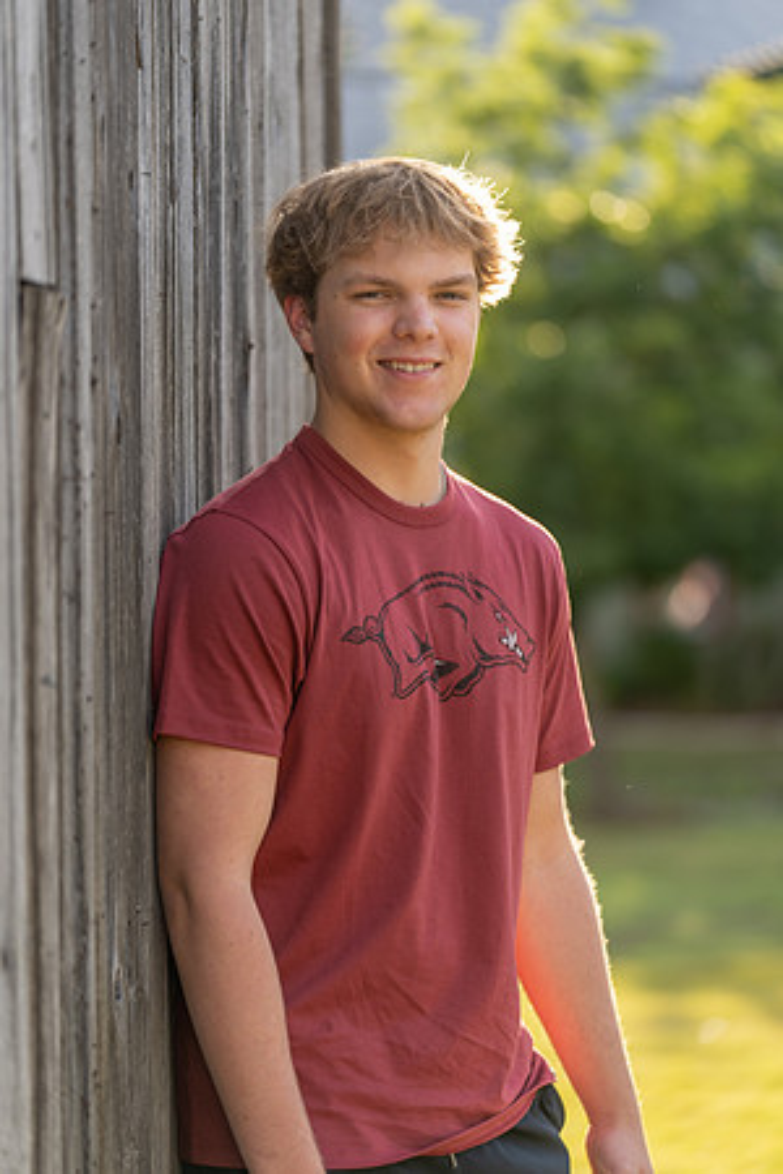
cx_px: 392
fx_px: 4110
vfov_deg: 16.3
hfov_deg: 10.9
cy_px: 587
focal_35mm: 126
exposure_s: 1/250
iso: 100
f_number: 2.8
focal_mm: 126
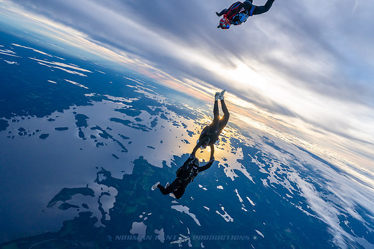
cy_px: 124
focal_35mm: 27
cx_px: 187
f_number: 11
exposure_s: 1/1600
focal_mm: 27
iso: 1600
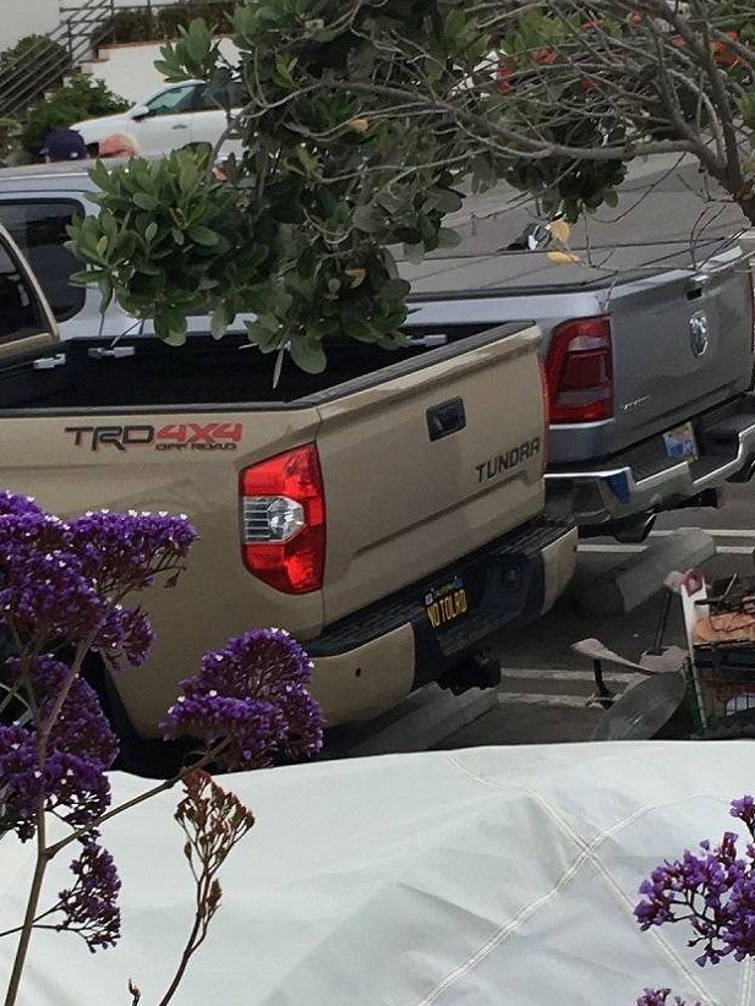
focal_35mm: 94
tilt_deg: -18.1
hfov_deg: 15.6
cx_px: 135
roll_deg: +1.1
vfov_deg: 20.8
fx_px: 2732
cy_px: 666
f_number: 2.2
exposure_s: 1/761
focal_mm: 4.15
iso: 25
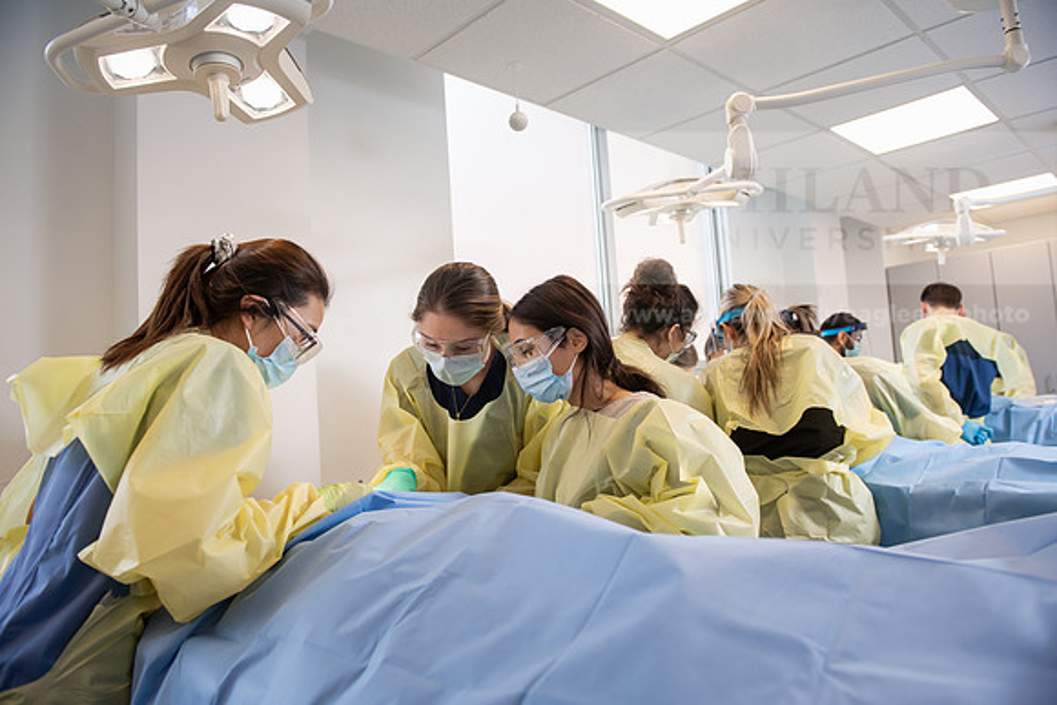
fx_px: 705
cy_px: 352
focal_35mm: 24
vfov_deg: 53.2
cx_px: 528
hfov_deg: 73.7
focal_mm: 24
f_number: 4
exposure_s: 1/200
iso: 500
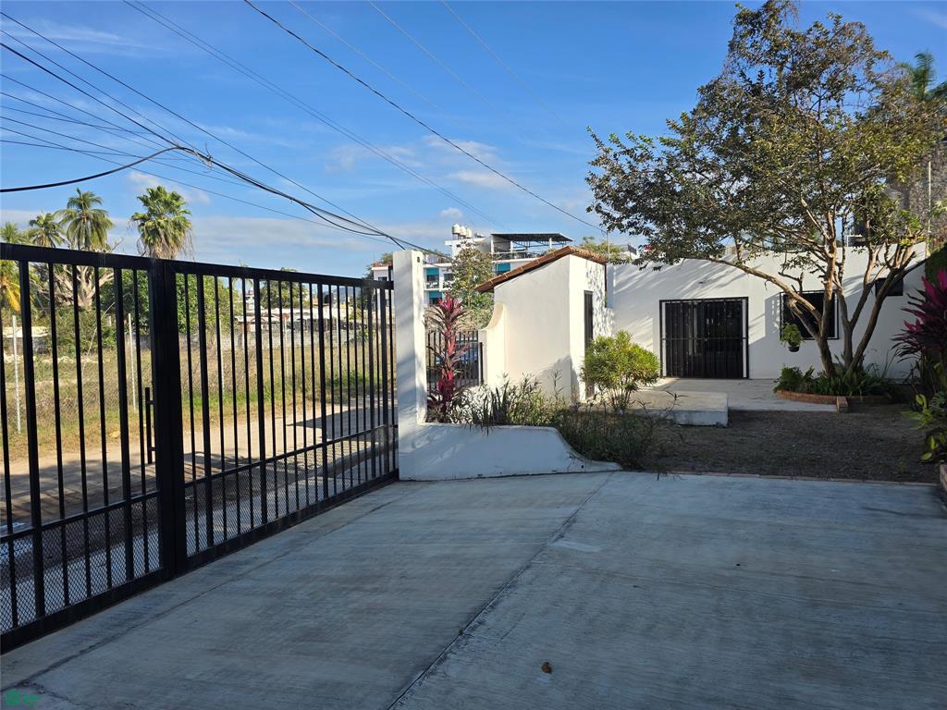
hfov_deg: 73.9
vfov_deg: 58.9
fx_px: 629
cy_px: 355
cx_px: 474
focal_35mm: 23
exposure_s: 1/586
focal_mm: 6.3
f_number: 1.7
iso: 12
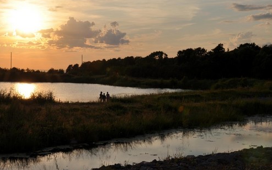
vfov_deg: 20.0
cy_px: 81
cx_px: 137
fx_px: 482
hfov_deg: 31.5
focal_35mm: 65
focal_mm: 42
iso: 200
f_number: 20
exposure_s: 1/200
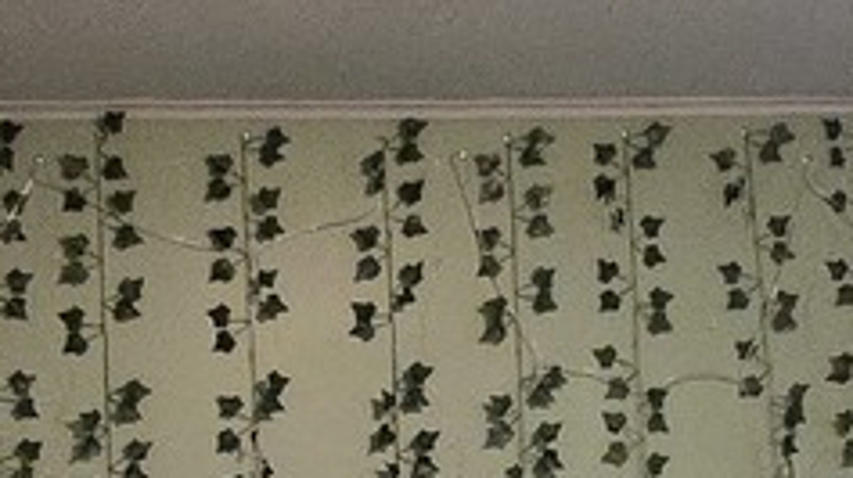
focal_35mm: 86
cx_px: 266
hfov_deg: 24.6
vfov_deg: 13.4
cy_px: 672
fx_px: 1944
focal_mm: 1.7
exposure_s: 1/60
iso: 640
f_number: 2.2
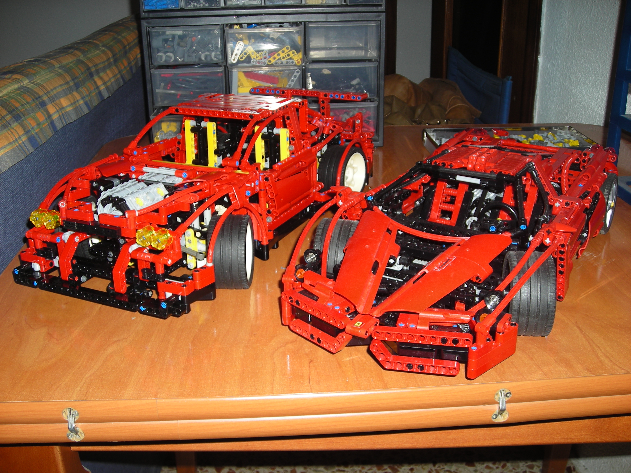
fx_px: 693
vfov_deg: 37.7
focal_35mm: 38
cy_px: 236
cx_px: 316
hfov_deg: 49.0
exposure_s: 1/60
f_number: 3.2
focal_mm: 6.3
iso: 50
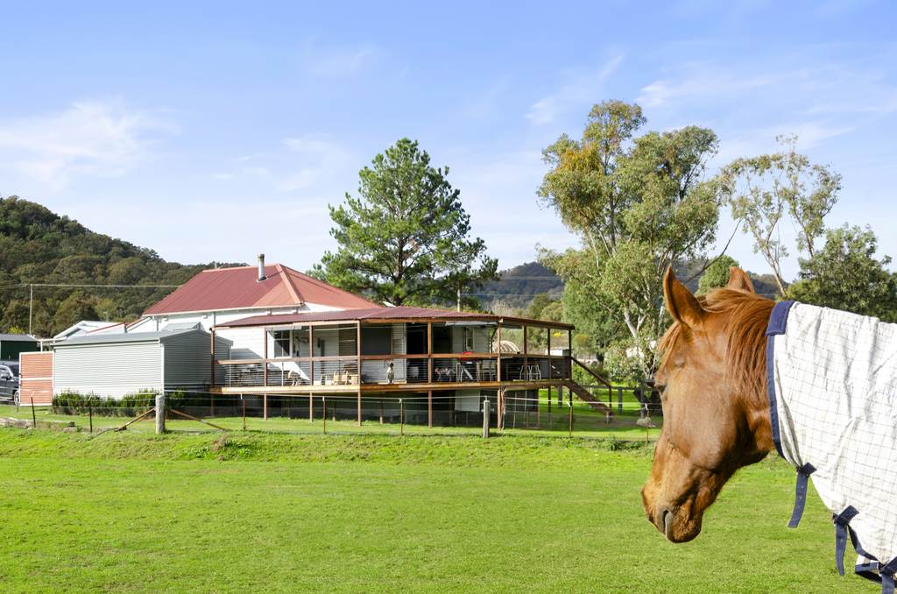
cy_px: 297
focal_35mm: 39
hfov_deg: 49.6
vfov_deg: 34.1
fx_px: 970
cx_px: 448
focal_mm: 26
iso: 100
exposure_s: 1/250
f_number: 8
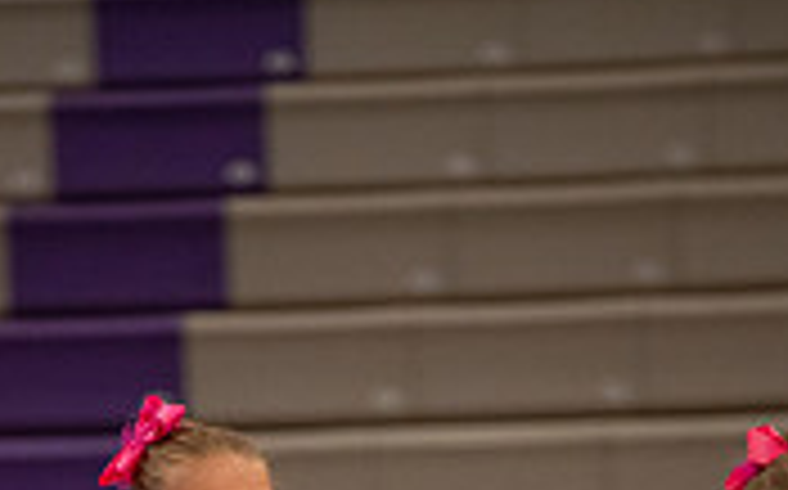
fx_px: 11242
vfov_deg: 2.5
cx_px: 234
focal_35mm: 524
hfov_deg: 4.0
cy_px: 944
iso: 3200
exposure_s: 1/640
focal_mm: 200
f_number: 2.8
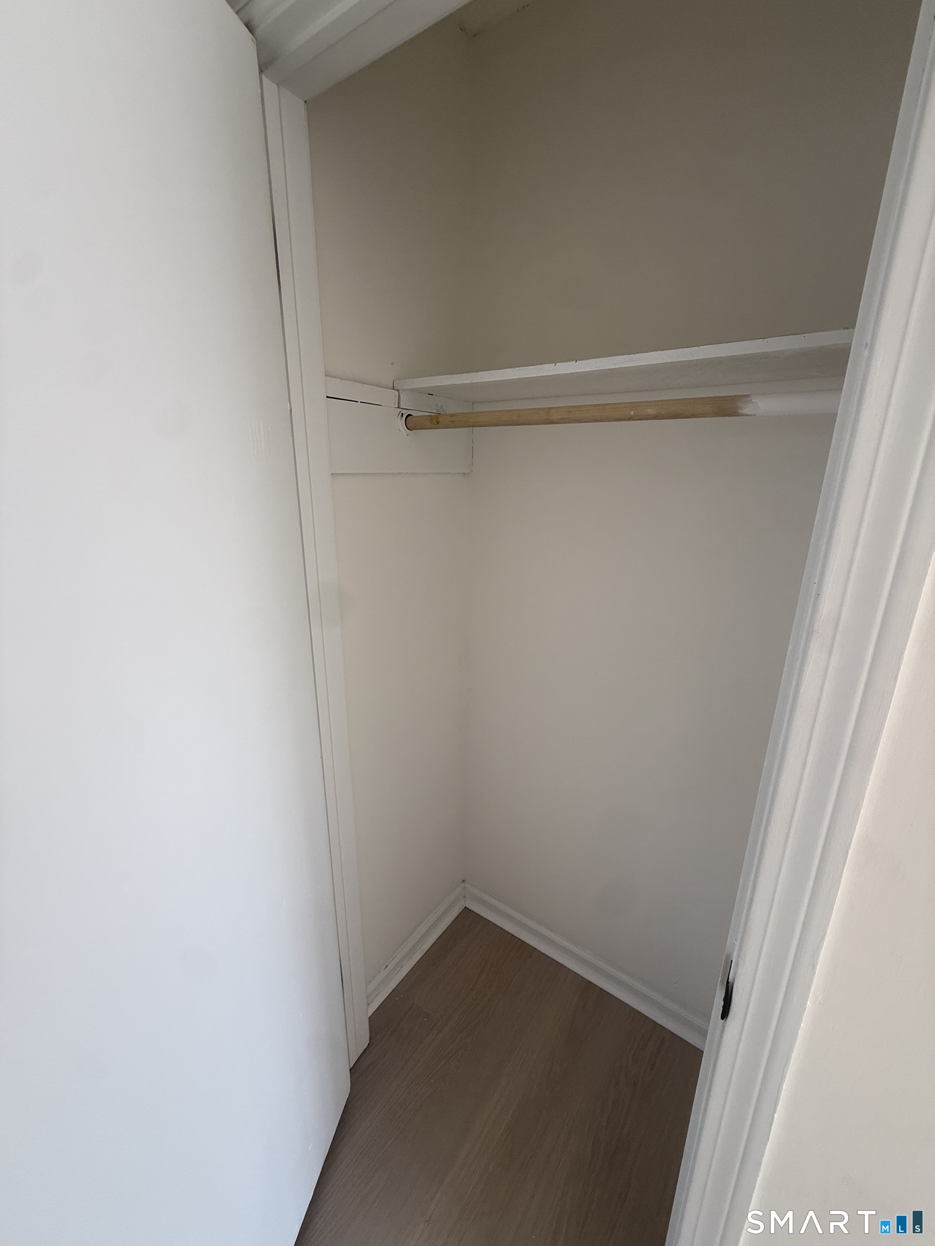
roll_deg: -1.0
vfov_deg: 102.1
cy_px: 623
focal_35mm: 14
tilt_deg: -15.5
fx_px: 504
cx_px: 468
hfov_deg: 85.7
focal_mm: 2.22
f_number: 2.2
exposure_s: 1/99
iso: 80
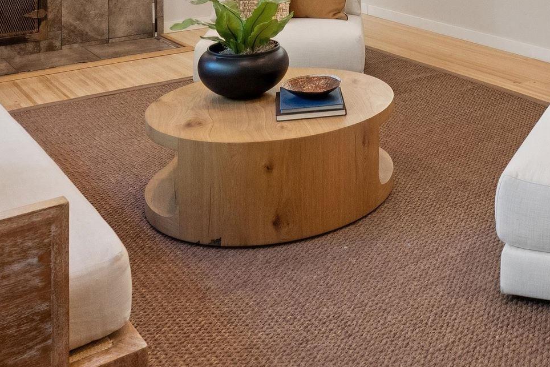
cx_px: 520
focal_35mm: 51
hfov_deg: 35.9
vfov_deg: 22.9
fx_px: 779
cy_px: -140
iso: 1600
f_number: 8
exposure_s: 1/100
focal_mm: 16
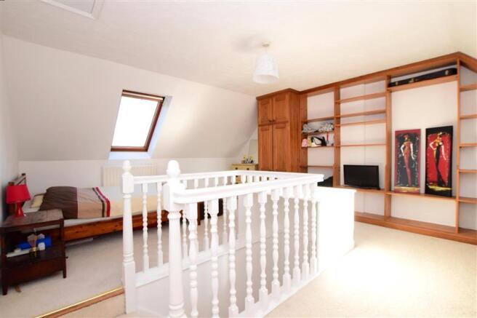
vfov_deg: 77.3
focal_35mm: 15
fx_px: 199
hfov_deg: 100.4
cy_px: 159
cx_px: 238
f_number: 8
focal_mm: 10
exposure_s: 1/60
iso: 400
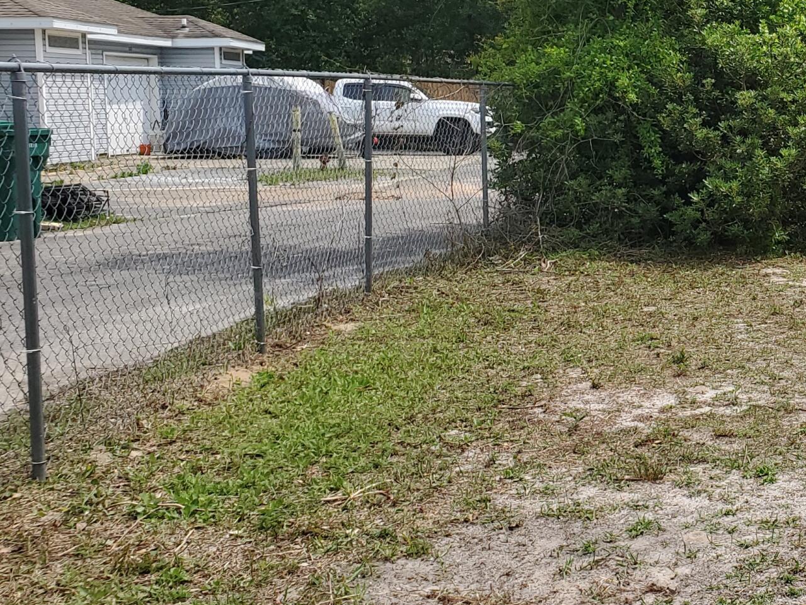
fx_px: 1420
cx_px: 924
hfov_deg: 28.3
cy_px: 285
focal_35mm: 61
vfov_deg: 24.0
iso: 50
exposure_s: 1/1336
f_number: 2.4
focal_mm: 4.3
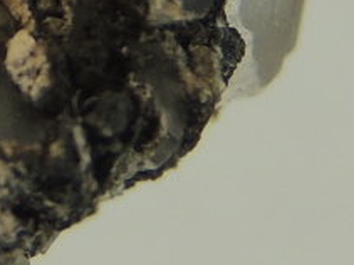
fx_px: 5417
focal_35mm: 530
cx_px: -354
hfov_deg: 3.7
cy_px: -302
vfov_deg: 2.8
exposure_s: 1/250
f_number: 3.9
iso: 100
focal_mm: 12.4
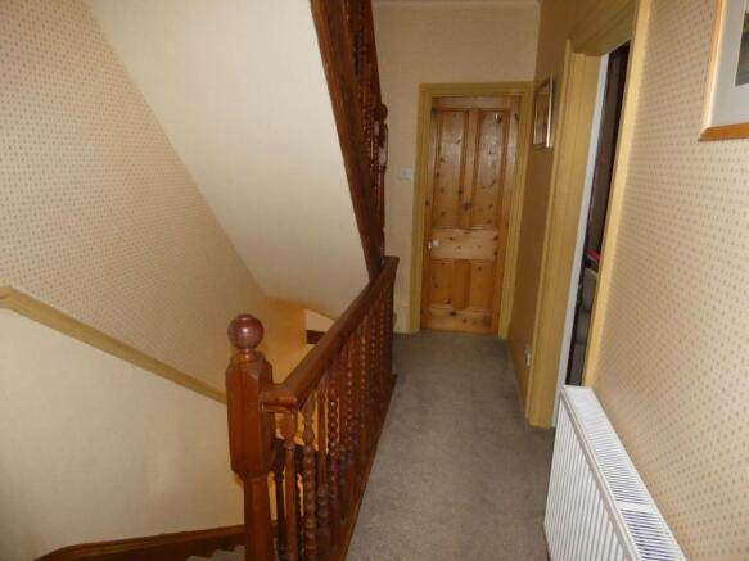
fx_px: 433
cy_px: 280
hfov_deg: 81.8
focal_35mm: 20
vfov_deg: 66.0
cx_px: 374
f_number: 2.8
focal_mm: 3.6
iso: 800
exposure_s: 1/60
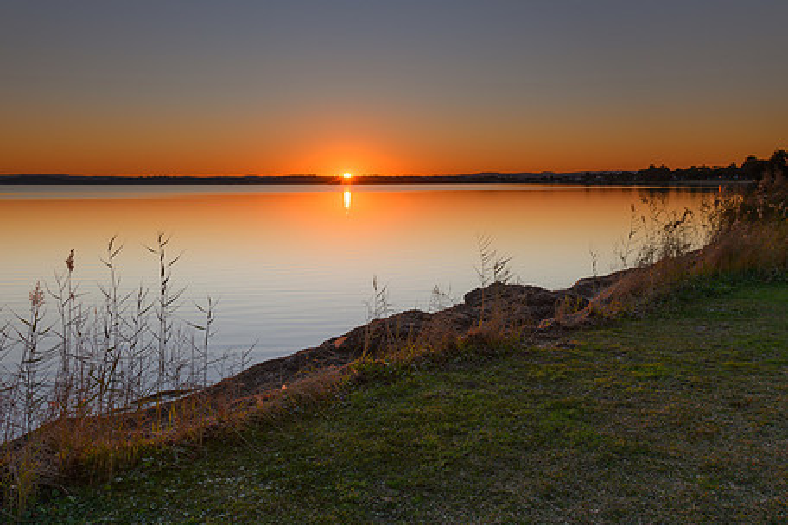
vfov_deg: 42.0
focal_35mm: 31
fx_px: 679
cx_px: 377
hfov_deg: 60.3
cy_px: 196
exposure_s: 1/25
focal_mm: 24
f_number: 8
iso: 64
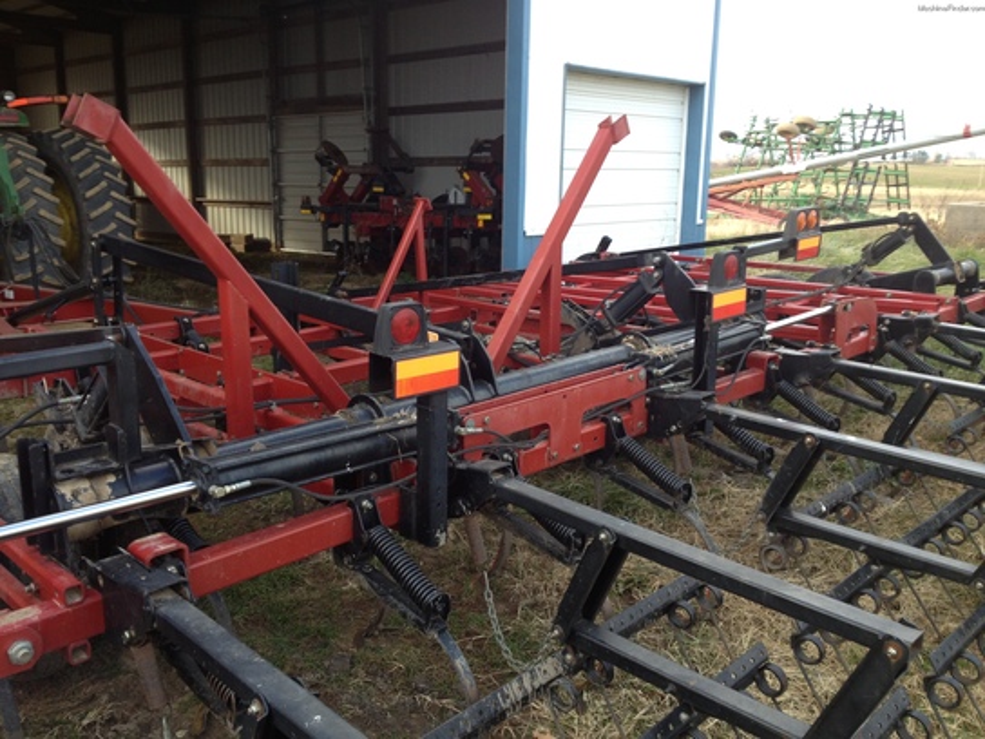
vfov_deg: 40.7
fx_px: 996
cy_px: 370
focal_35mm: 35
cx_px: 492
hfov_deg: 52.6
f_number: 2.4
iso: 50
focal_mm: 4.28
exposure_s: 1/120
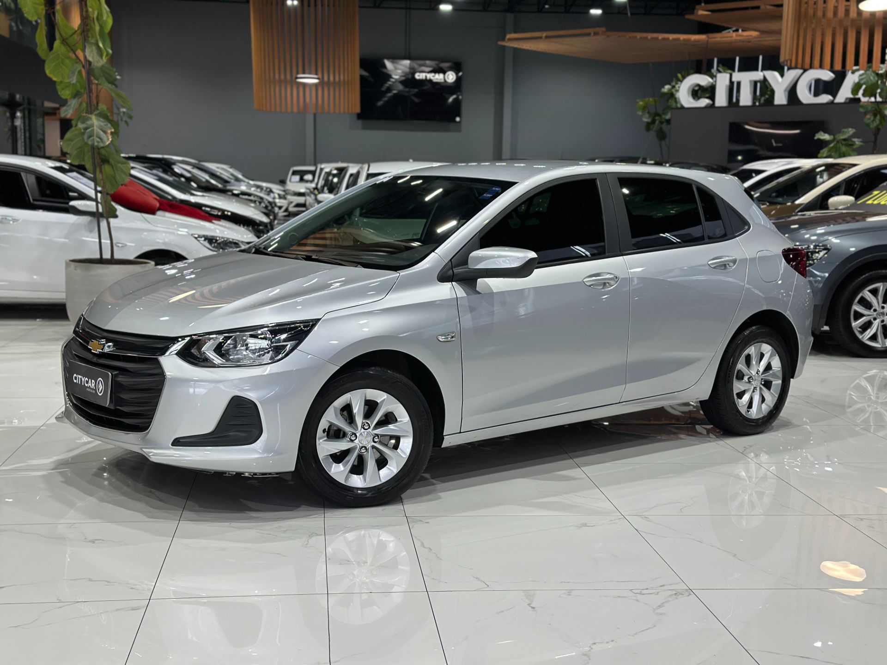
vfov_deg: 30.3
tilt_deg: -8.1
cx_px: 444
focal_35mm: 48
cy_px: 332
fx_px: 1230
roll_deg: -1.1
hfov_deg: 39.7
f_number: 1.78
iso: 125
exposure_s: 1/120
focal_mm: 6.86
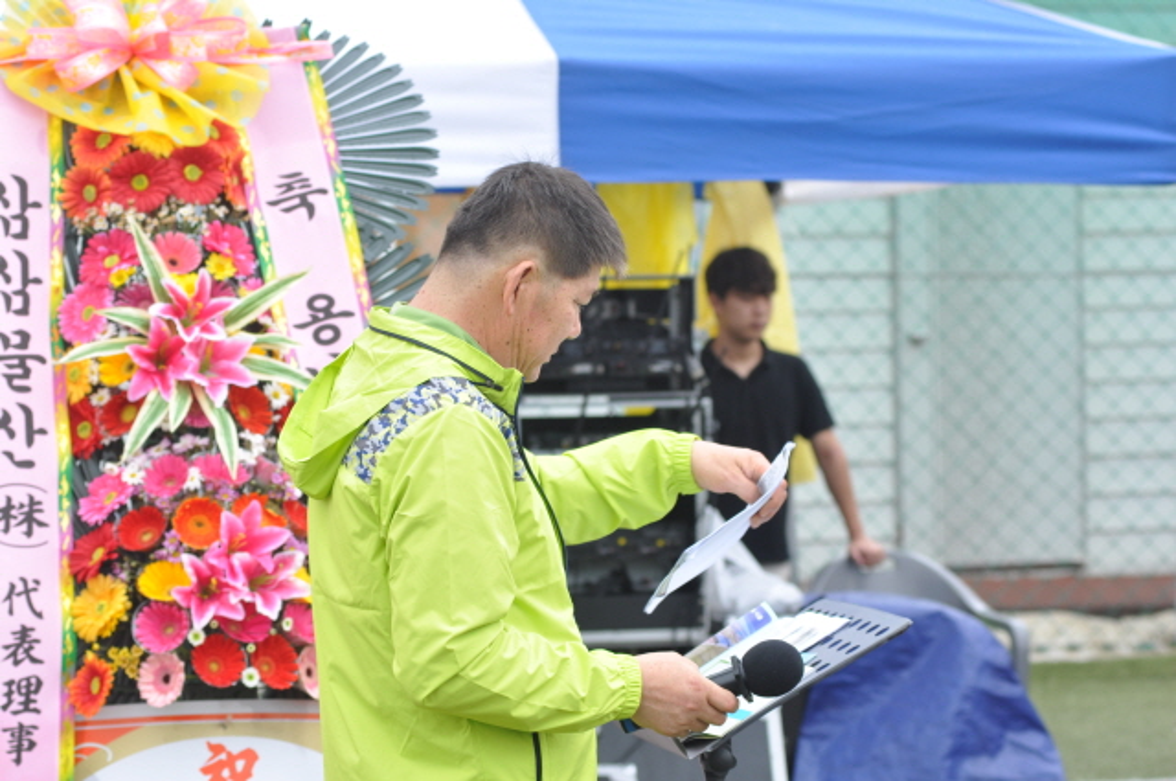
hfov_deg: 11.8
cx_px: 588
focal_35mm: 174
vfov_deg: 7.9
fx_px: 5677
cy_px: 390
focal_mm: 116
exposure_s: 1/250
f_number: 5
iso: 200
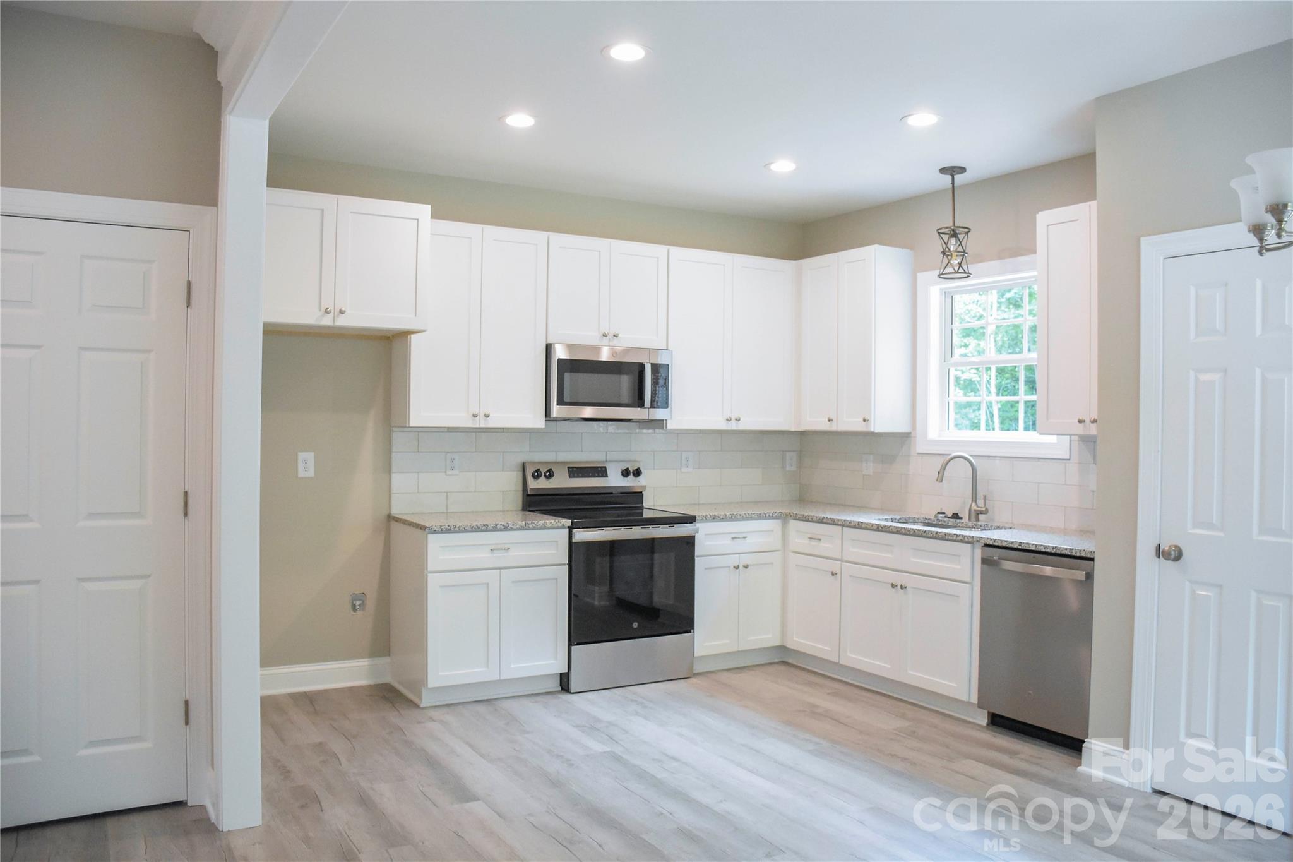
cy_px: 431
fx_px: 970
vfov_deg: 47.9
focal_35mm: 27
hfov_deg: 67.4
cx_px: 646
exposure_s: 1/500
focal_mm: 18
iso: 3200
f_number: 3.5
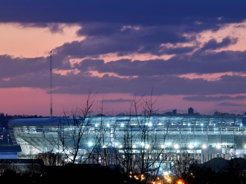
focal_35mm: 272
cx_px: 161
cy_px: 112
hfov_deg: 7.3
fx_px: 1932
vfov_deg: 5.5
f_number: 5.6
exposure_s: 1
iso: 100
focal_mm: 200
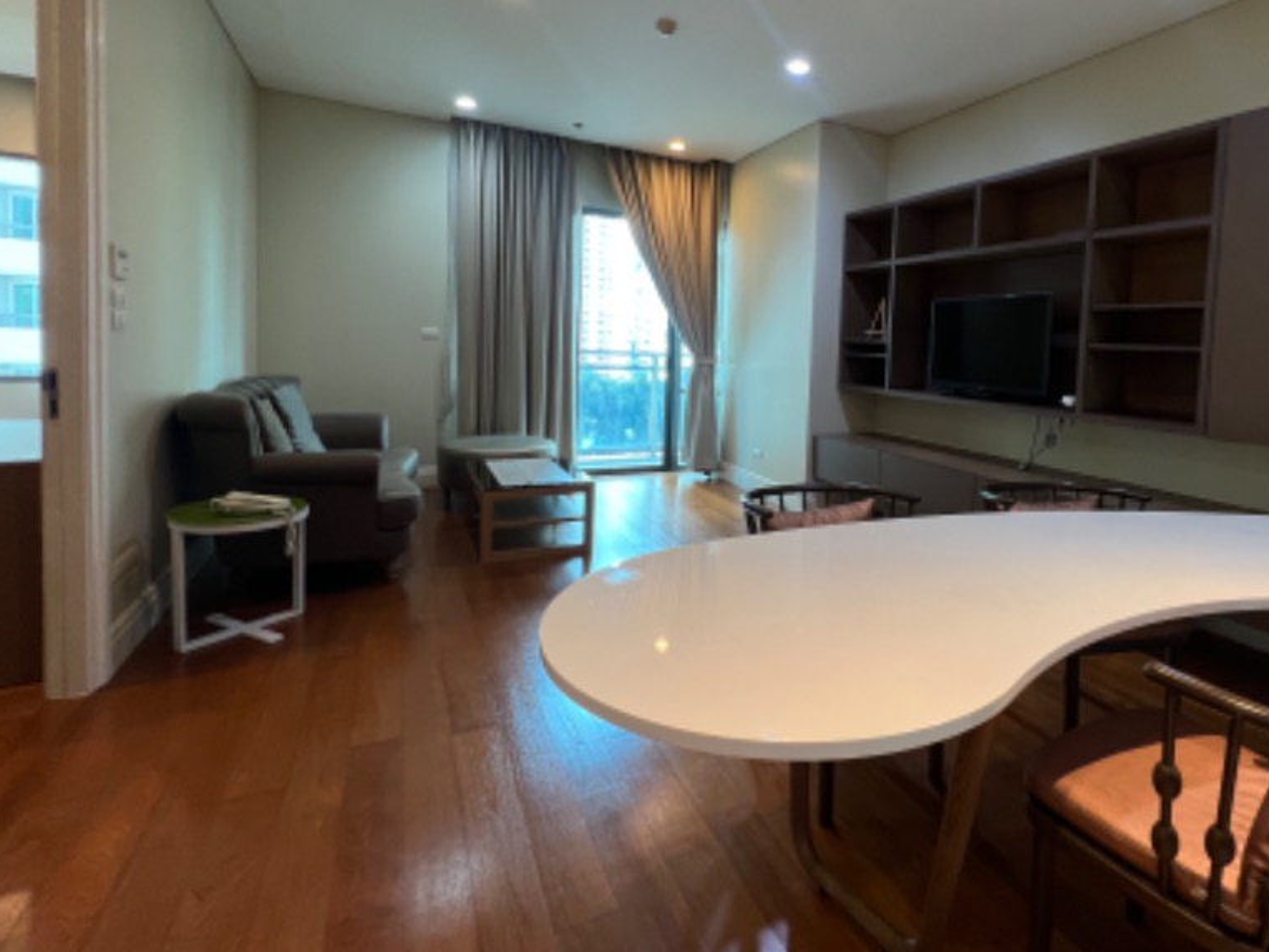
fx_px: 623
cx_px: 793
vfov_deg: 74.0
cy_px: 383
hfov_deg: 89.2
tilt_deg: -3.3
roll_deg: -1.7
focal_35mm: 17
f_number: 1.8
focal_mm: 1.57
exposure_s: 1/50
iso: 125
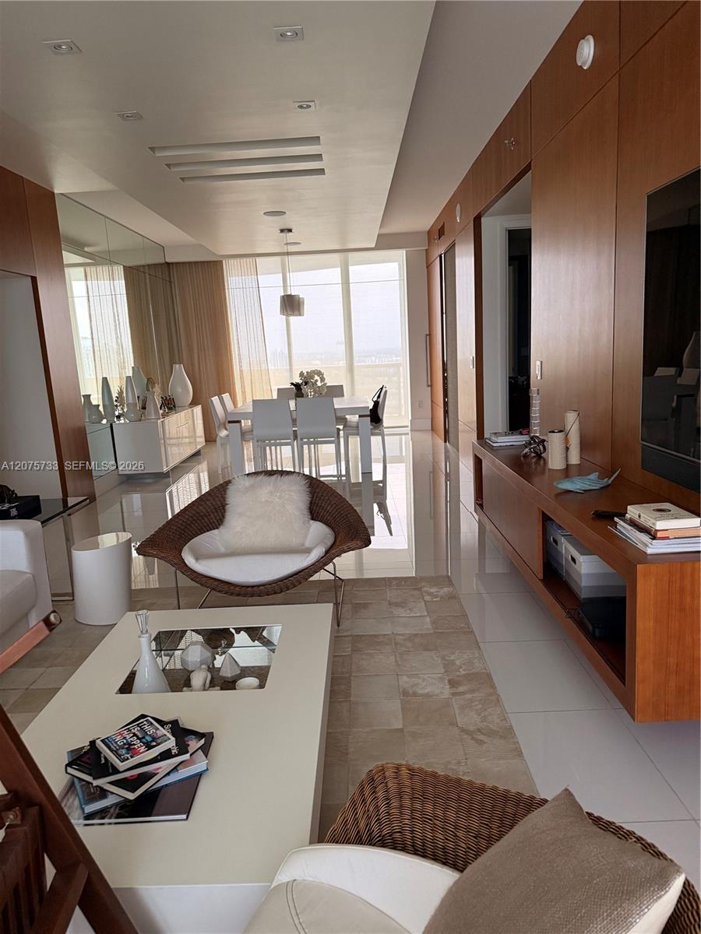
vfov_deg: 71.6
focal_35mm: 24
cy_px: 467
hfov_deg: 56.8
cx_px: 350
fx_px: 648
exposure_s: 1/60
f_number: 1.78
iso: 400
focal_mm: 6.76
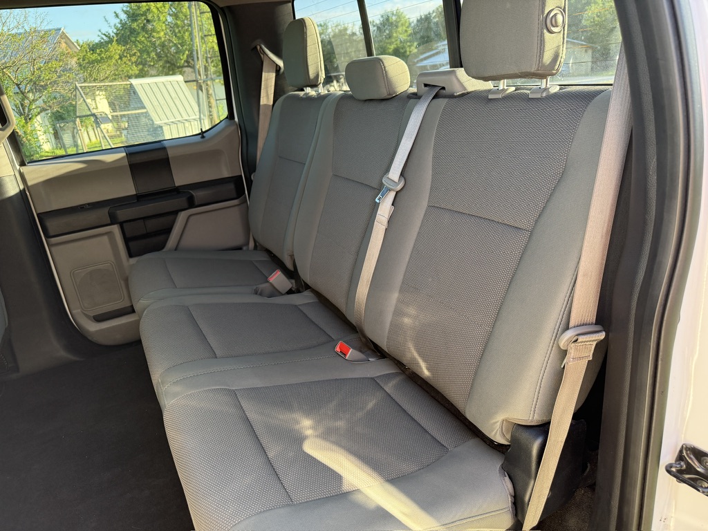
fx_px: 491
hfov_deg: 71.6
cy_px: 266
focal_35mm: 24
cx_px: 354
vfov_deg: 56.8
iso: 160
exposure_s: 1/132
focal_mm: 6.76
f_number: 1.78
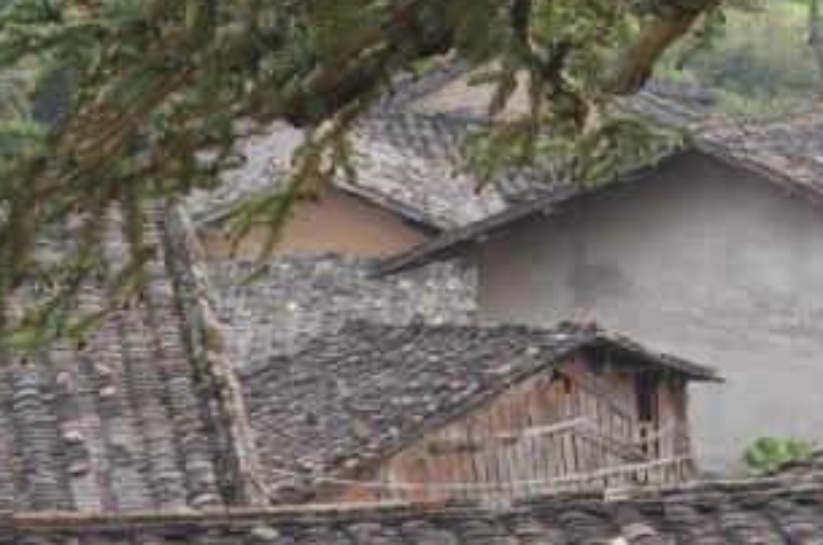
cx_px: 1330
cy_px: -599
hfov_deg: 10.4
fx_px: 4335
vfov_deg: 6.9
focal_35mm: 190
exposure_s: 1/125
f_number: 9
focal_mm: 18
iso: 250
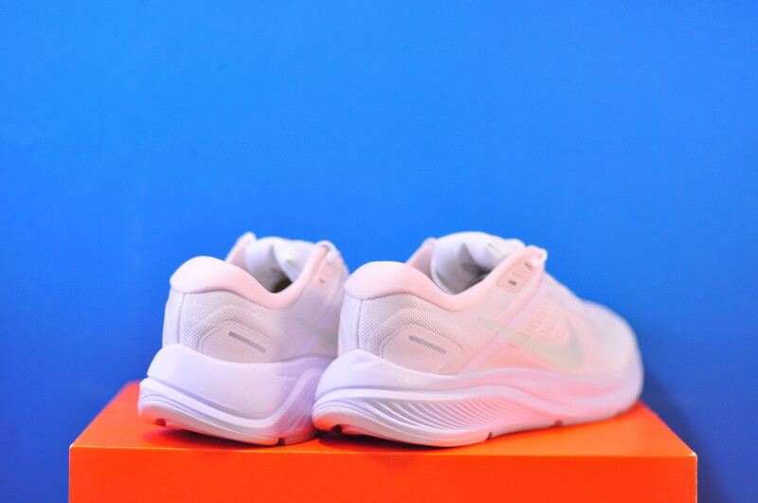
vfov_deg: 18.1
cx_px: 379
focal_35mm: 75
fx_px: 1577
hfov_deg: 27.0
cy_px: 252
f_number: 2
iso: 250
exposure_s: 1/320
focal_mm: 50
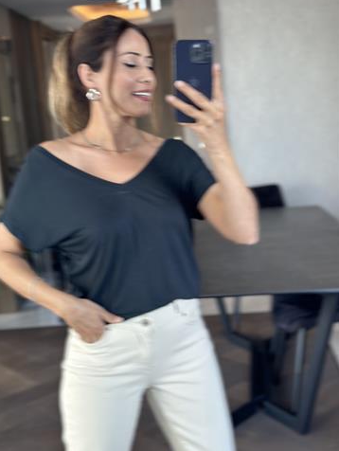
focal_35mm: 51
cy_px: 215
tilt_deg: -15.8
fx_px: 665
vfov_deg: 37.4
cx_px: 161
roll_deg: +6.6
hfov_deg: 28.6
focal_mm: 6.86
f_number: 1.78
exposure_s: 1/60
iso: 125
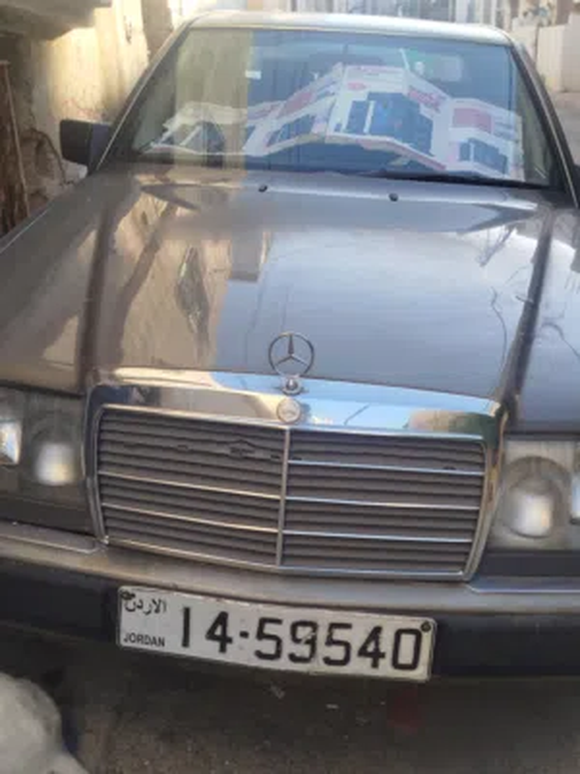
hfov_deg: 39.7
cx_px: 290
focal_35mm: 36
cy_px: 387
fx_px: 804
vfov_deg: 51.4
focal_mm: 5.31
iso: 50
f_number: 1.7
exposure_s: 1/123
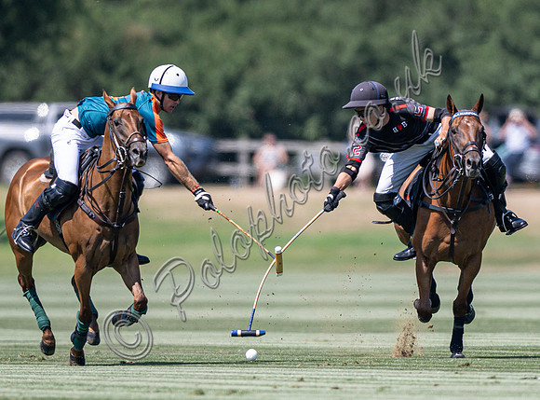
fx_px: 17111
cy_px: 267
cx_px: 362
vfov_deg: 1.3
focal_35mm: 1102
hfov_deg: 1.8
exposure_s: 1/3200
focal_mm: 400
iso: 200
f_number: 2.8
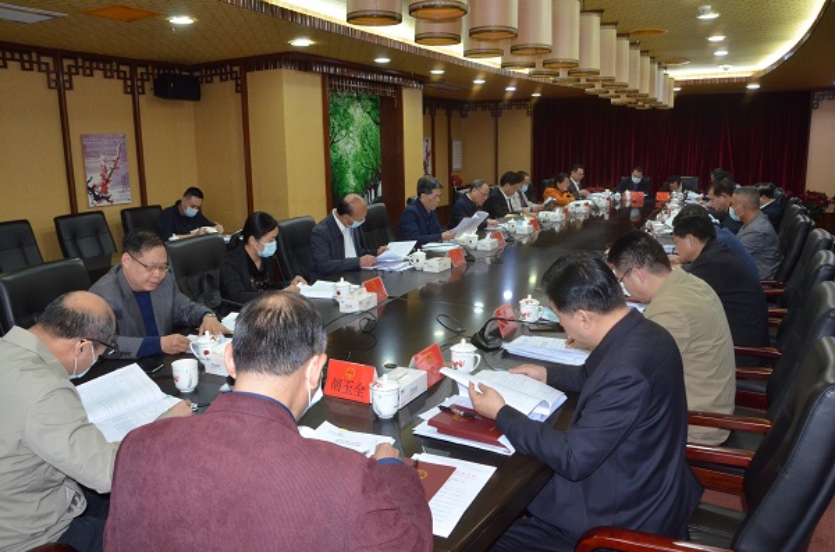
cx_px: 418
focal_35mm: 27
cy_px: 276
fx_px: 625
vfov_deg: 47.7
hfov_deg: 67.5
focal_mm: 18
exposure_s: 1/60
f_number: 5.6
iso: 1600
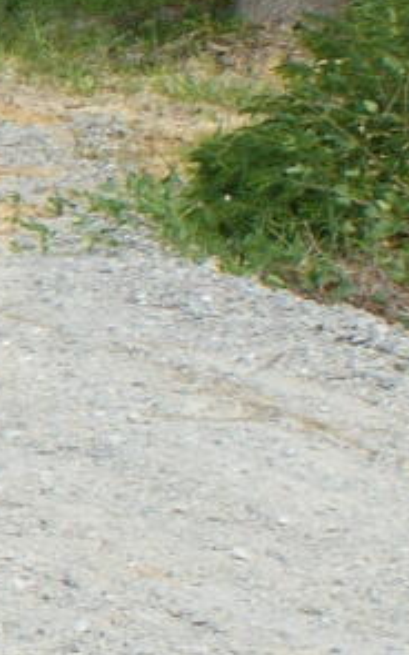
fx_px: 5501
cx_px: -905
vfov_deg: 6.8
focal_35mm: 308
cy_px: 129
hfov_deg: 4.1
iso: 100
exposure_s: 1/160
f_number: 11
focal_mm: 26
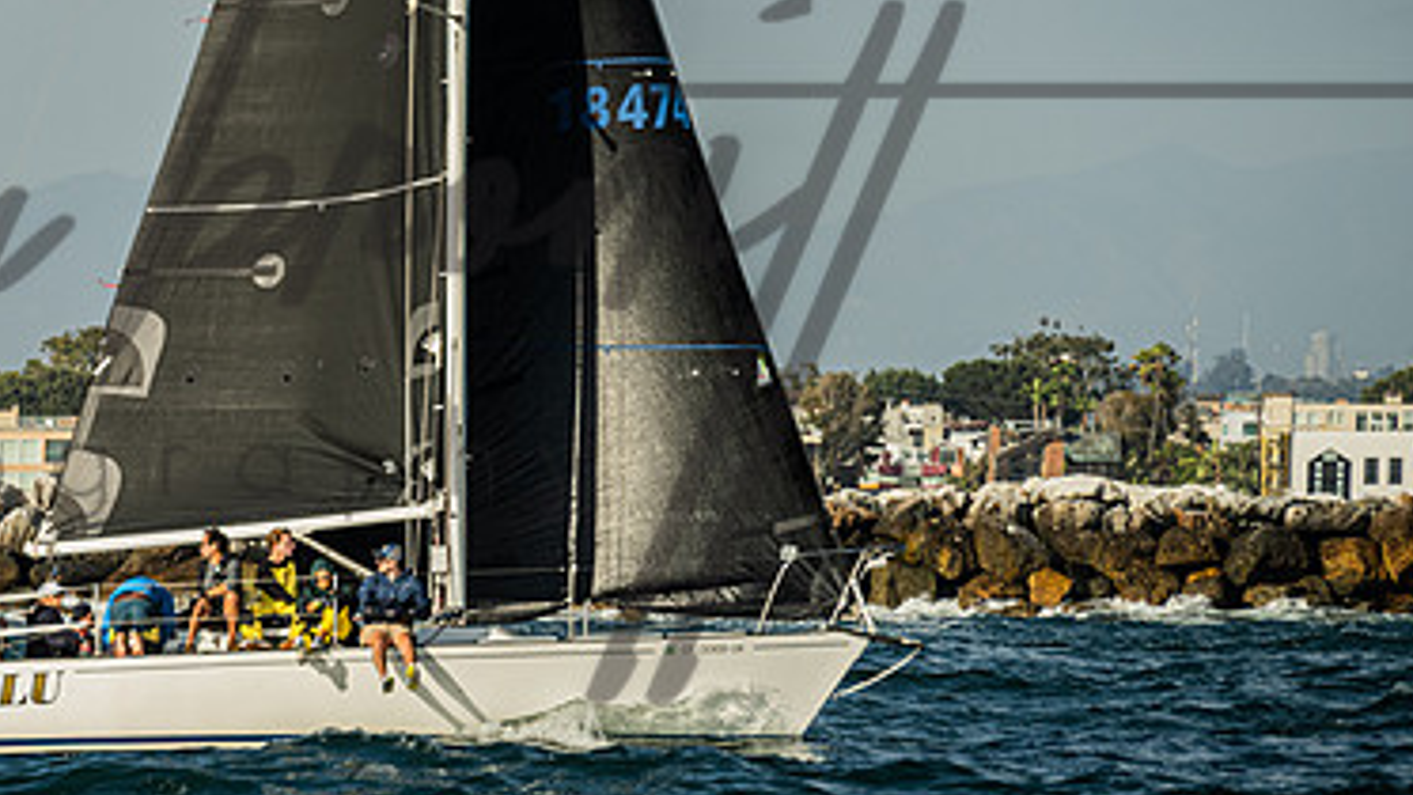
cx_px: 206
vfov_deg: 3.0
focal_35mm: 400
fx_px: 14990
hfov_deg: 5.4
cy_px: 328
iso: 250
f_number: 6.3
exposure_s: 1/500
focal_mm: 200
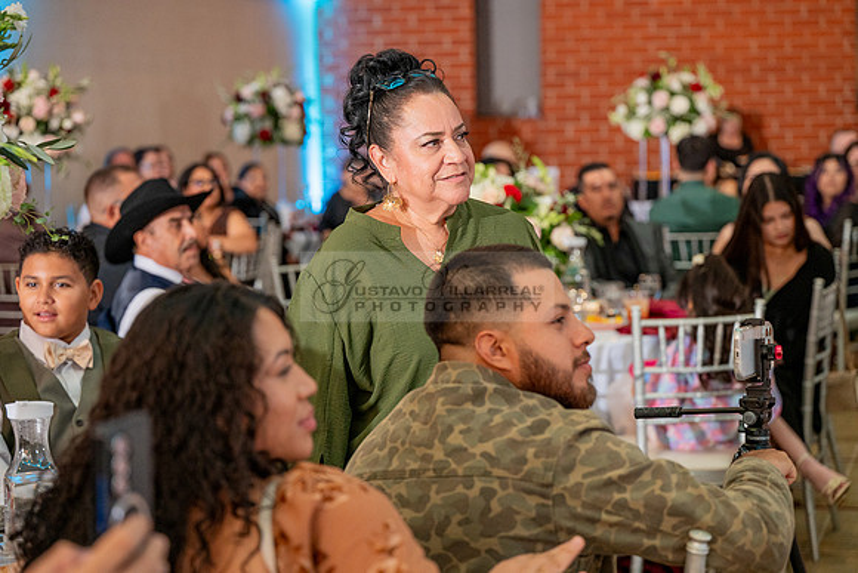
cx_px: 429
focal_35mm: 70
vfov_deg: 19.5
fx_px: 1669
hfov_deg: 28.8
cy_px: 286
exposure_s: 1/200
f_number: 3.2
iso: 1600
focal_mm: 70
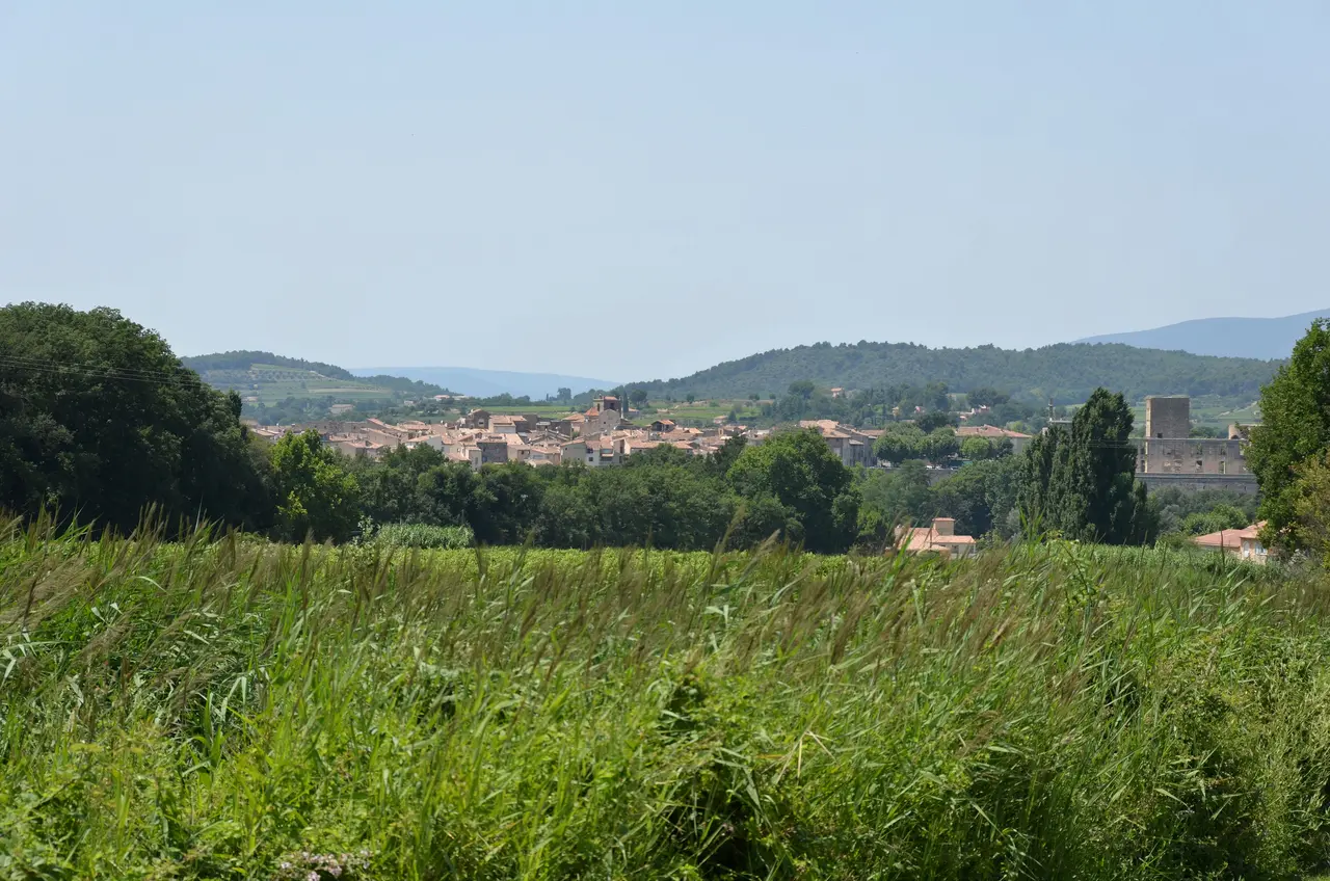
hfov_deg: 19.5
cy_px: 440
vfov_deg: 13.0
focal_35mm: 105
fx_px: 3871
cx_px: 665
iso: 100
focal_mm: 70
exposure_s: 1/250
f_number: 9
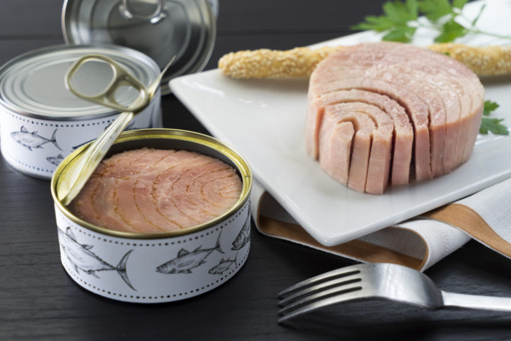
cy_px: 170
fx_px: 909
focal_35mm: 64
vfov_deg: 21.3
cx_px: 256
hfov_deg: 31.4
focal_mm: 64
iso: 50
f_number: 7.1
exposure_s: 1/30
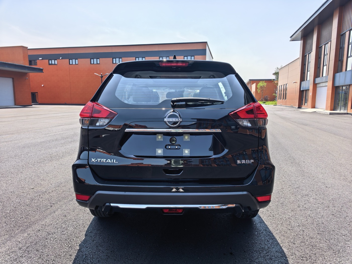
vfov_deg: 56.8
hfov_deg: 71.6
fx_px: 244
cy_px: 132
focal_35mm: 24
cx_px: 176
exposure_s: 1/1142
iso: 50
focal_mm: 5.75
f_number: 2
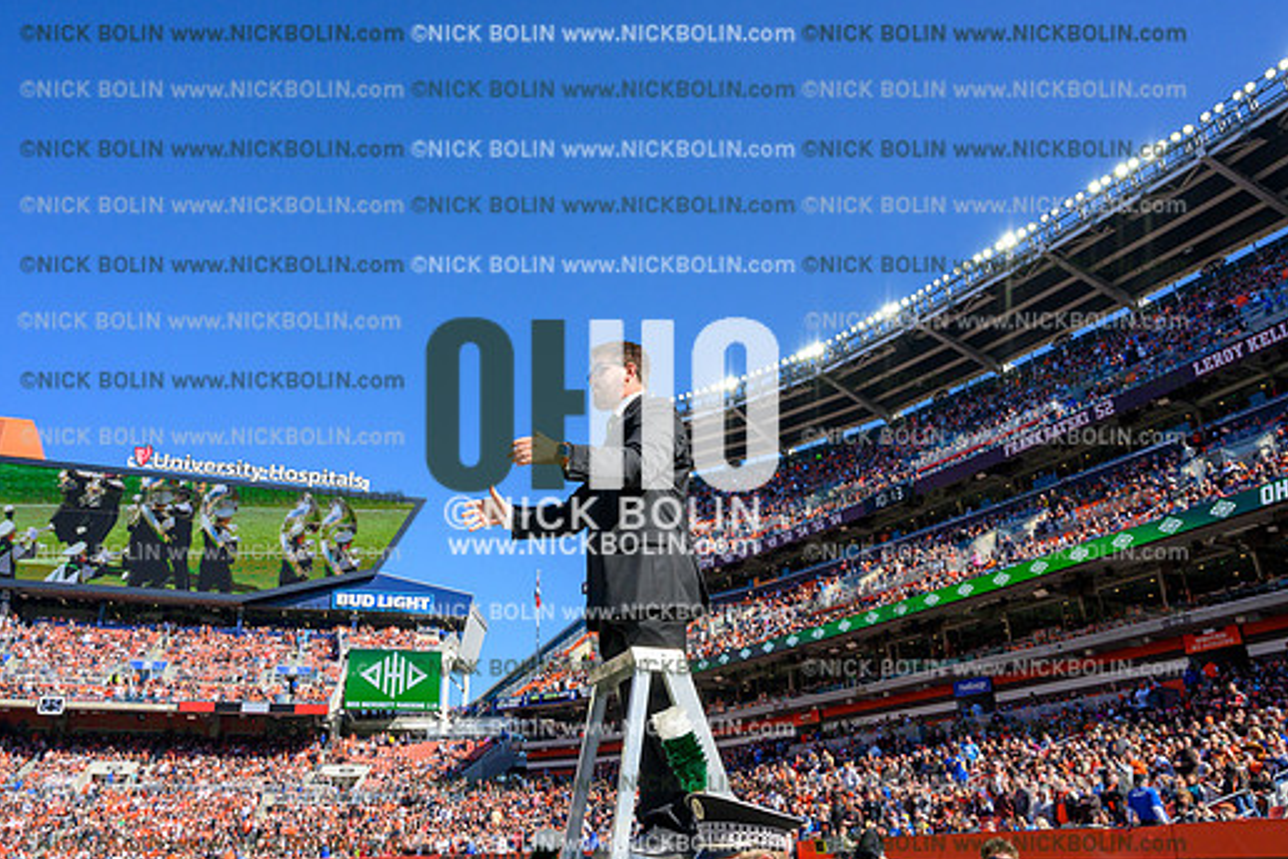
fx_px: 966
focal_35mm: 27
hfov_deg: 67.3
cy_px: 438
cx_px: 602
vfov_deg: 47.9
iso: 1000
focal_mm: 24
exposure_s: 1/3200
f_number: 8
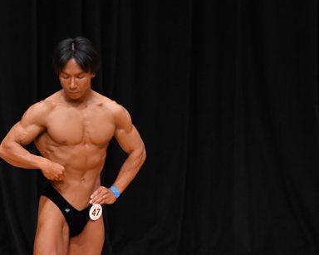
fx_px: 5097
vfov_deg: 2.9
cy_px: 205
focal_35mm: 540
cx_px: 63
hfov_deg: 3.6
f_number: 5.6
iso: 3200
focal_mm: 190
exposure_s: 1/400
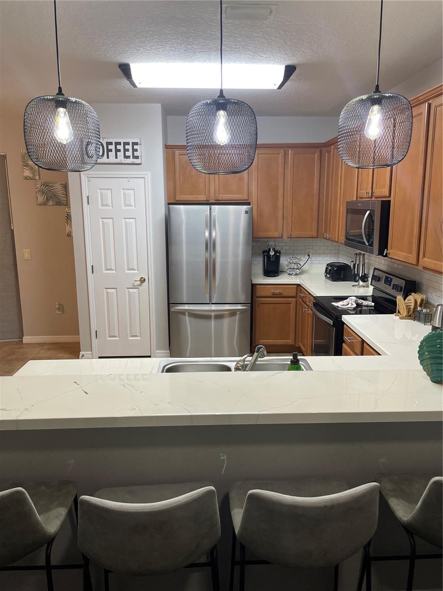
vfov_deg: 67.3
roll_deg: -0.1
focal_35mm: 26
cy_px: 296
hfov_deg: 53.1
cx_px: 222
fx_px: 444
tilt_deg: -10.6
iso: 100
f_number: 1.6
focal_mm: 4.2
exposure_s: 1/60
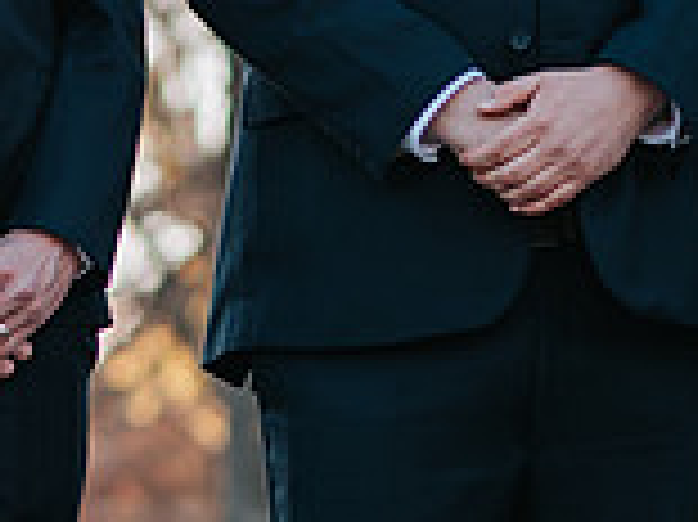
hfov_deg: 4.3
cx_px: 441
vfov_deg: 3.2
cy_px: -173
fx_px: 9228
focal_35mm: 458
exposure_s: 1/320
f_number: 2.8
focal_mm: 85
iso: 100
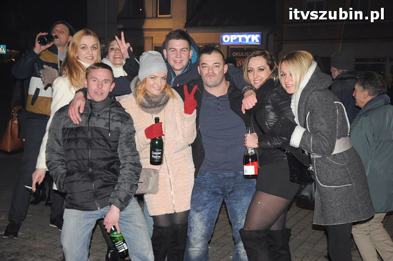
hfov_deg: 43.6
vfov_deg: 29.8
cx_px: 196
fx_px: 491
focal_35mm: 45
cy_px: 130
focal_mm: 30
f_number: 5
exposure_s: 1/60
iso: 1600
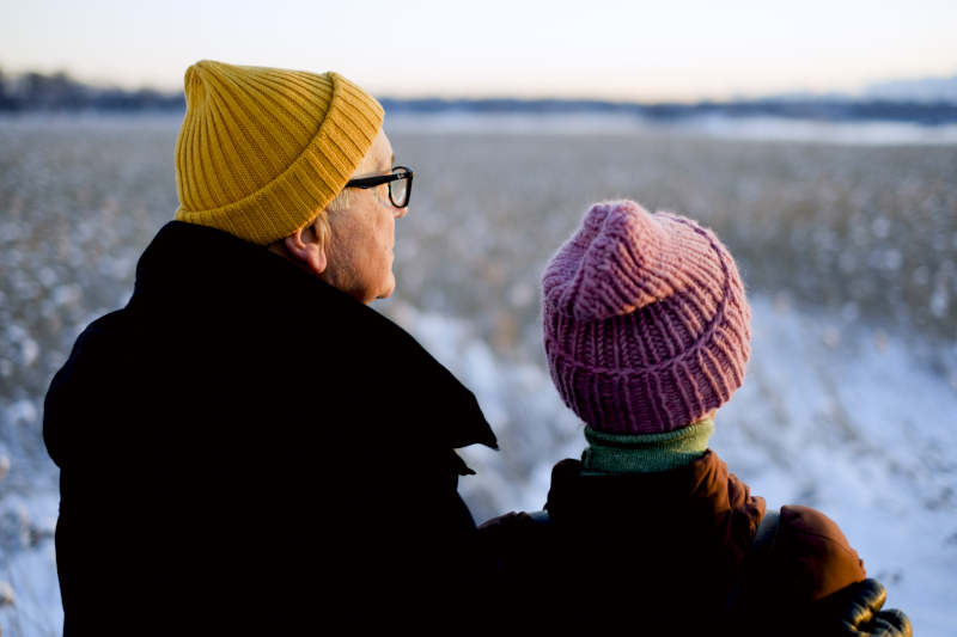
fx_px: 1409
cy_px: 318
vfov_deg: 25.5
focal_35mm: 53
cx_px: 478
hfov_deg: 37.5
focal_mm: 35
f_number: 1.4
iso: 100
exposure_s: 1/1000
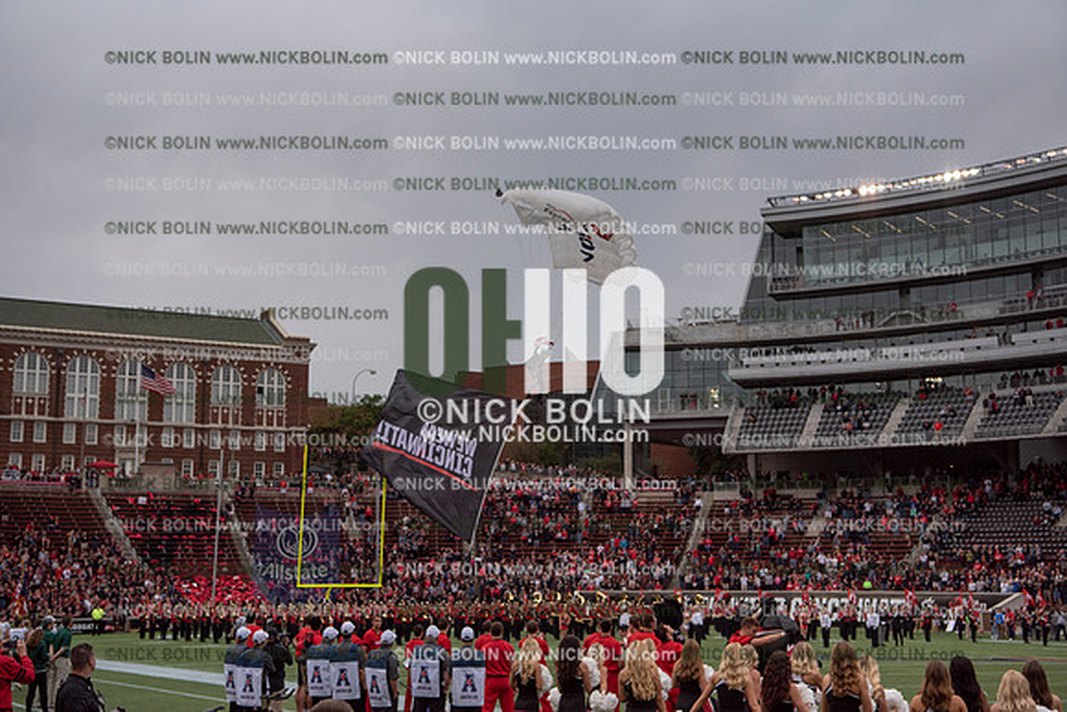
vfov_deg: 26.0
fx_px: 1542
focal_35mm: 52
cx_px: 534
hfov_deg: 38.2
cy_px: 356
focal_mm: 52
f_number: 5
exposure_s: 1/4000
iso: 250
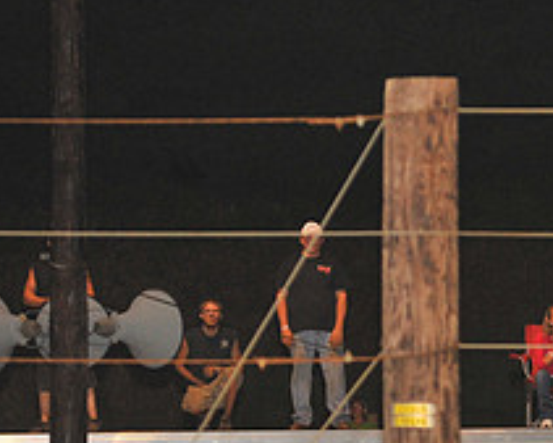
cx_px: 676
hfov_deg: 4.8
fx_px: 6550
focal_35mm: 400
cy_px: 434
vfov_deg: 3.9
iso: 1250
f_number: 4.5
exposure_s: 1/320
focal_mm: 155
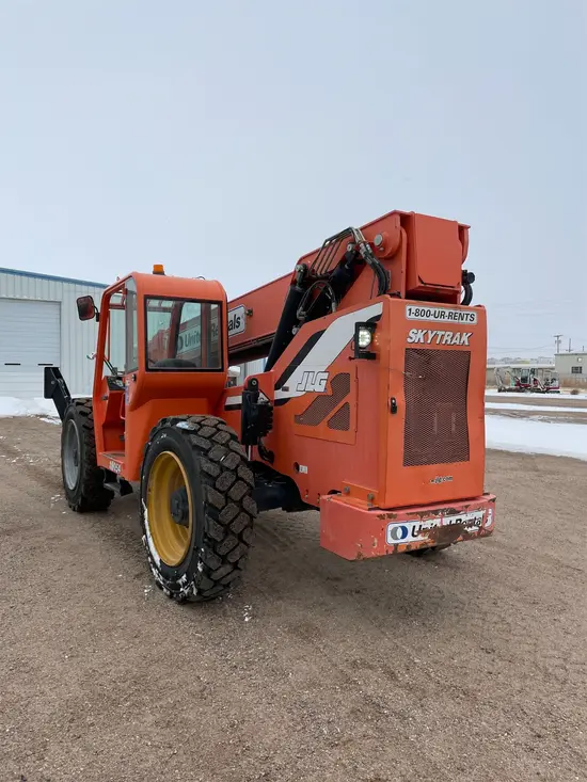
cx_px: 294
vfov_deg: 67.3
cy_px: 391
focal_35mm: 26
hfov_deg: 53.1
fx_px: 588
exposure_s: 1/3205
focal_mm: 4.2
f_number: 1.6
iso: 50
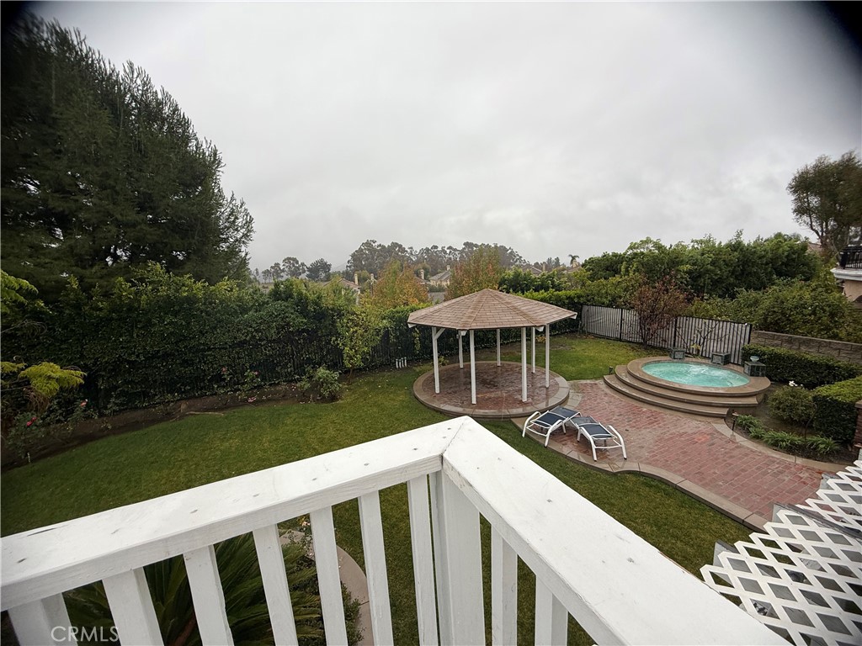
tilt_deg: -9.5
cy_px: 323
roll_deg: +3.1
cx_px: 431
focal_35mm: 14
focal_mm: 2.22
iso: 50
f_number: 2.2
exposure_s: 1/164
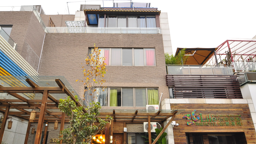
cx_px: 123
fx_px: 167
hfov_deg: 75.0
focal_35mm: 25
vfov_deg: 46.5
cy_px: 84
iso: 200
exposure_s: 1/20
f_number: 2.8
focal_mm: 15
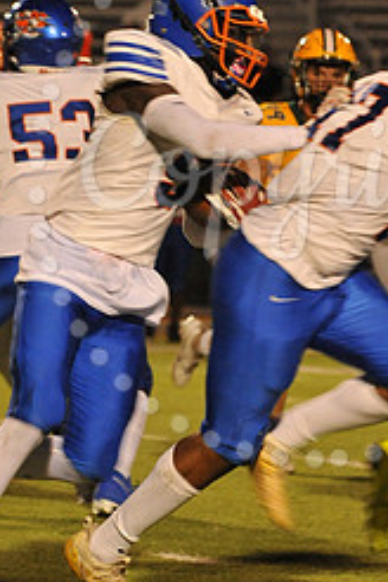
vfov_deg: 4.4
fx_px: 7614
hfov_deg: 2.9
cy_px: 177
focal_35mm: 471
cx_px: 315
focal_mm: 200
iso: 3200
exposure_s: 1/160
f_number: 6.3
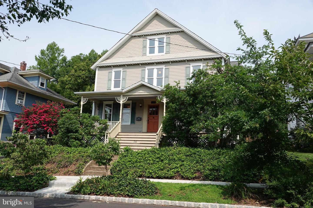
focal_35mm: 28
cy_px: 104
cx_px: 156
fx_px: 243
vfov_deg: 46.4
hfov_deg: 65.5
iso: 100
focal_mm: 10.38
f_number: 4
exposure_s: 1/640
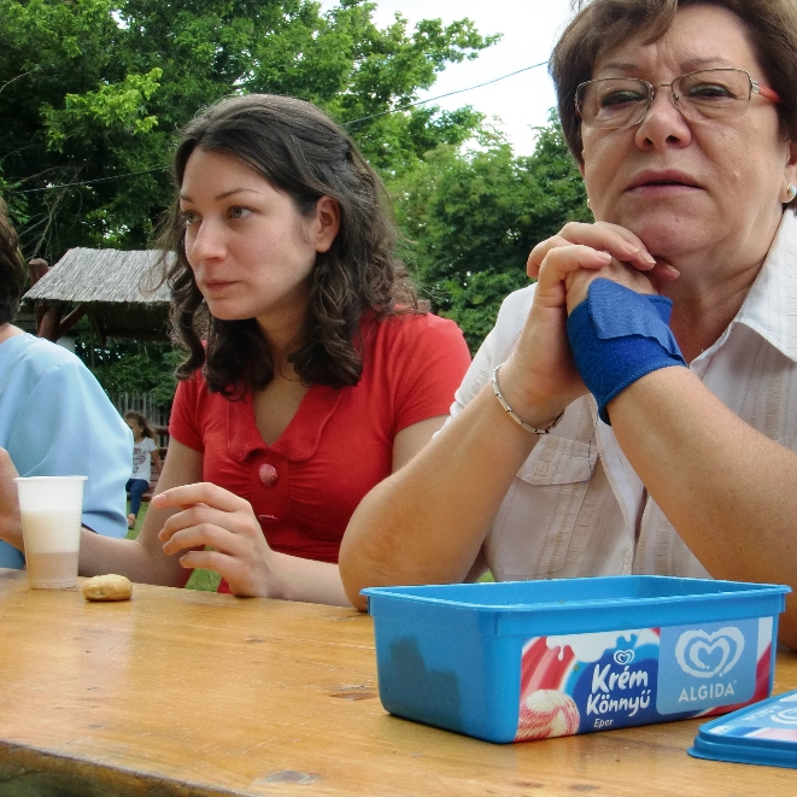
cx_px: 576
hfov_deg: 32.3
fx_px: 1355
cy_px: 380
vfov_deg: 32.8
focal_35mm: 52
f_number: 3.9
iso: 64
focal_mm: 6.66
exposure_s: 1/200
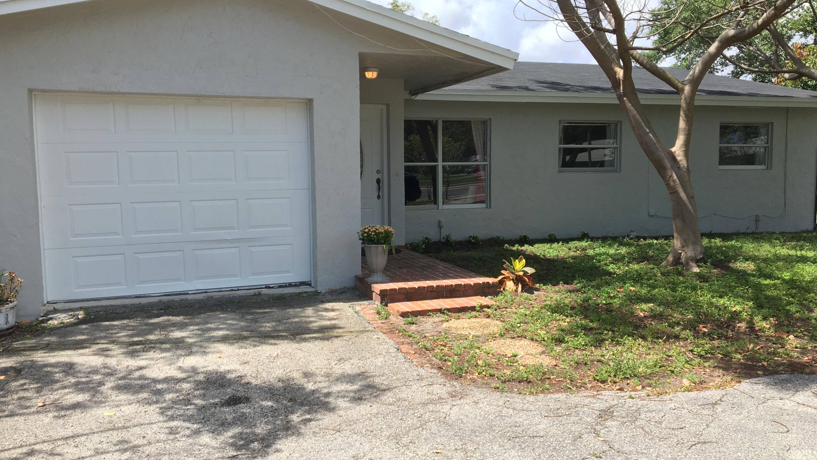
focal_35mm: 32
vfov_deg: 36.7
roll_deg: +0.0
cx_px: 411
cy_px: 232
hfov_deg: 61.0
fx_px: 693
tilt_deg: -4.8
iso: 25
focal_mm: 4.15
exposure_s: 1/668
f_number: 2.2
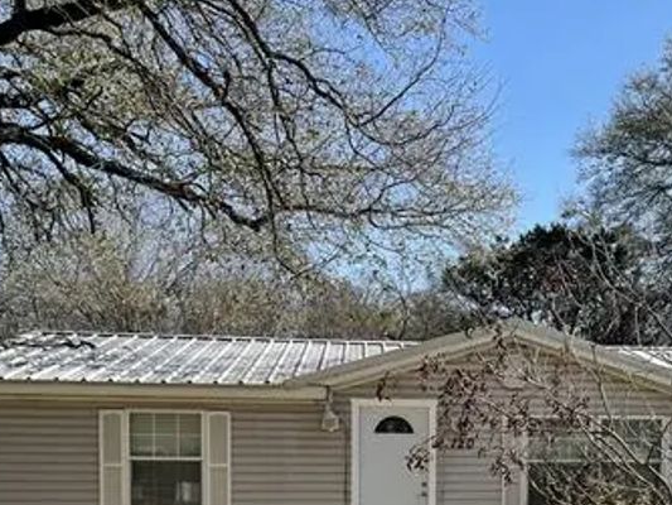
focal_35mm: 48
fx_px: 932
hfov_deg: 38.3
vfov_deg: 29.0
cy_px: 463
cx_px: 526
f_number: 1.6
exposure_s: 1/2012
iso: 32
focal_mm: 5.1
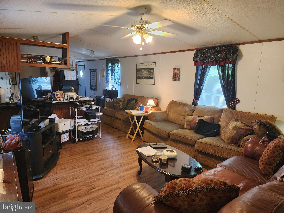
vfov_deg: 58.9
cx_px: 142
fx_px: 189
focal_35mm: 23
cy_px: 106
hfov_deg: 73.9
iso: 400
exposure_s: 1/120
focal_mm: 6.4
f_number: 1.8
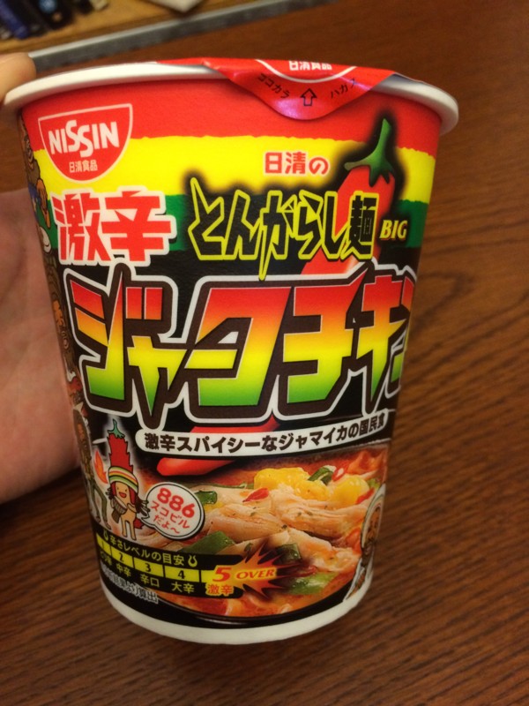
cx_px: 264
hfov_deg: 48.2
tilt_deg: -55.6
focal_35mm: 29
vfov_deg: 61.7
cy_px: 353
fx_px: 591
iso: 320
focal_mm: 4.15
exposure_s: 1/33
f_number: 2.2
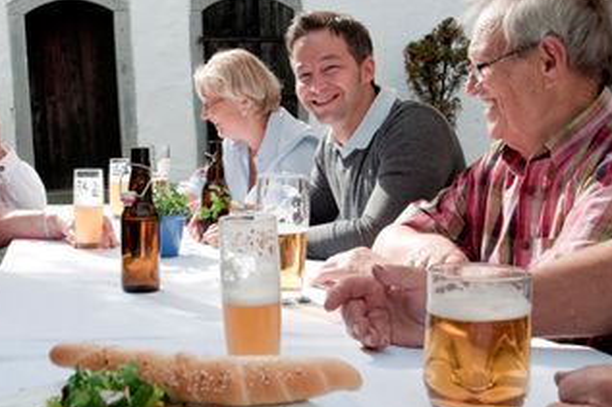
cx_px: 154
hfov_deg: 38.1
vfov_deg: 26.4
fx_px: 863
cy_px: 143
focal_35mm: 51
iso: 200
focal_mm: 21
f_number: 6.3
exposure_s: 1/160
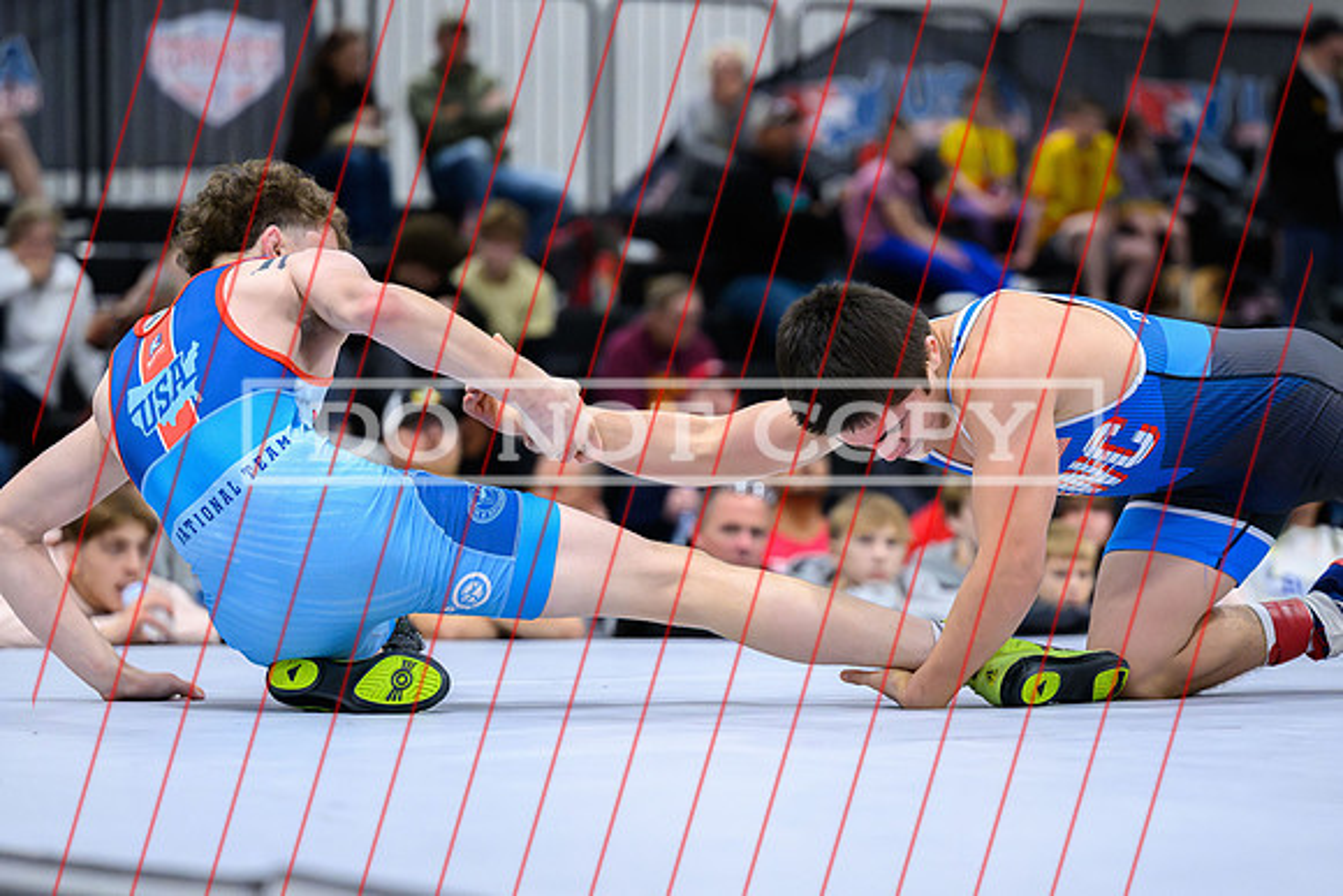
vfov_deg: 10.4
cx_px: 814
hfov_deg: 15.5
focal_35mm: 132
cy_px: 503
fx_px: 4931
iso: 12800
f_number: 2.8
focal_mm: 102
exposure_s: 1/800
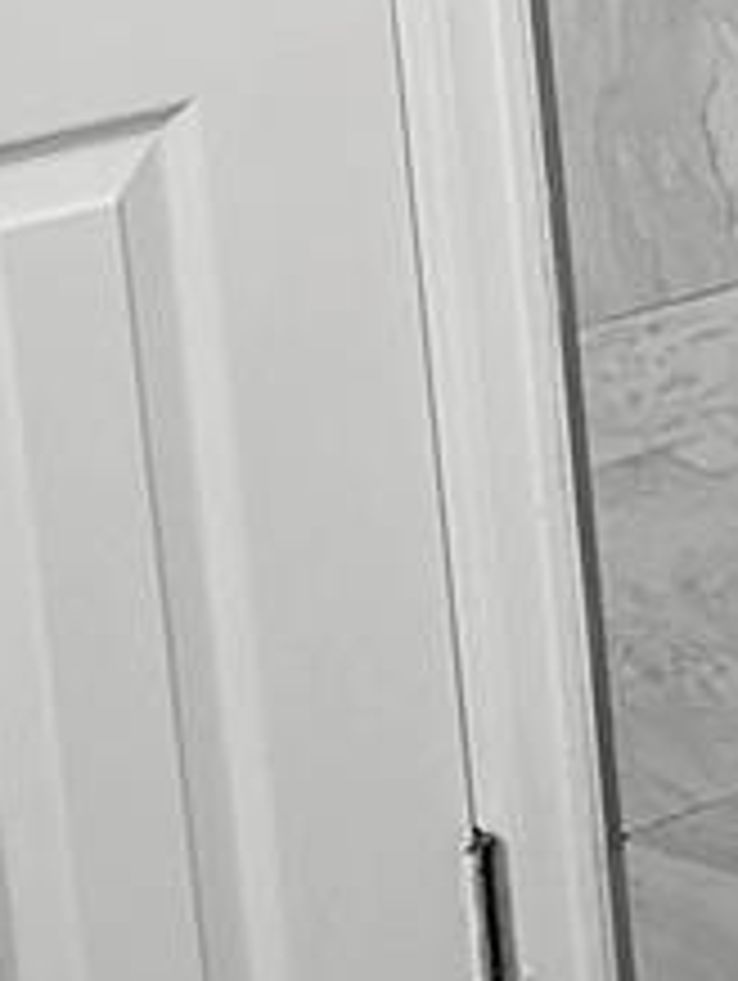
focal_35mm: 143
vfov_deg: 13.2
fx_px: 4057
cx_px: 1544
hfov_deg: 9.6
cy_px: -374
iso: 125
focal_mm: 5.4
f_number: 1.8
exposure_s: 1/120
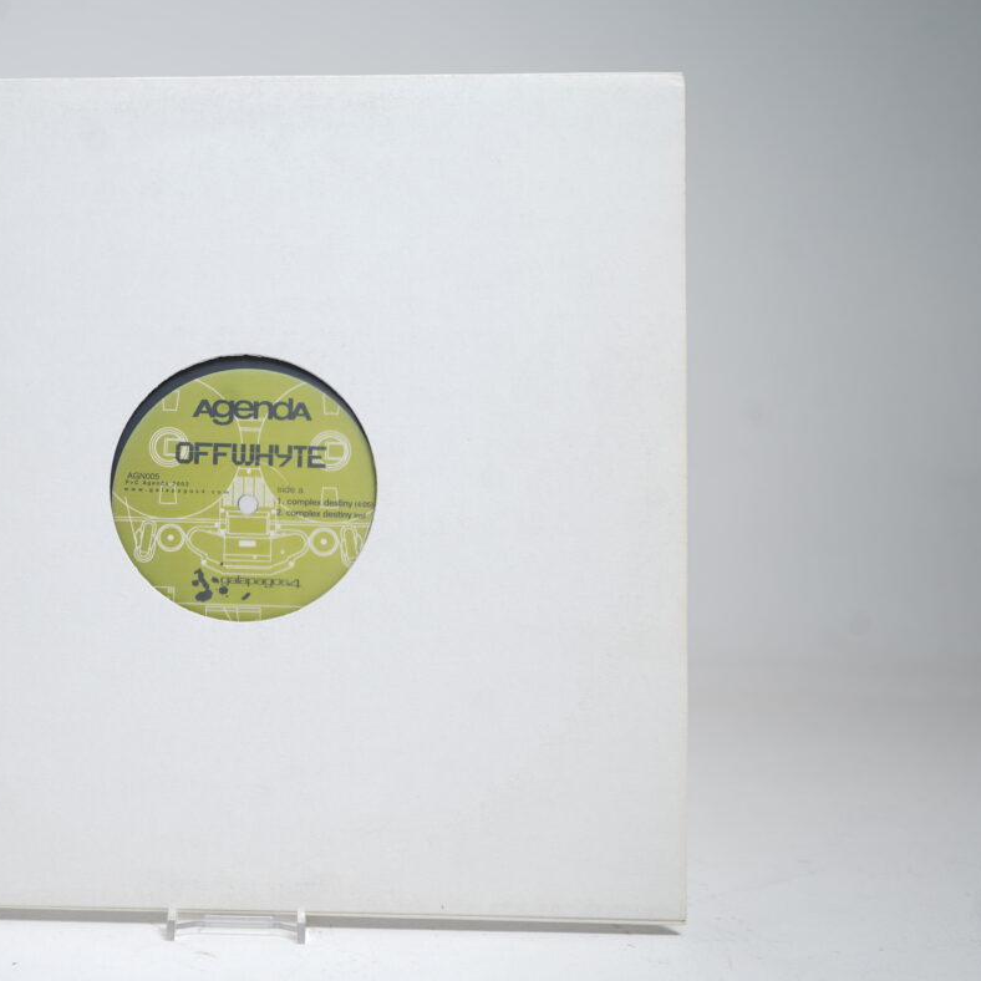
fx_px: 1411
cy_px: 493
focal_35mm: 44
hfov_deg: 37.4
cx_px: 250
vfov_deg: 38.3
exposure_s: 1/8
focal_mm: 34
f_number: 5
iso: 64
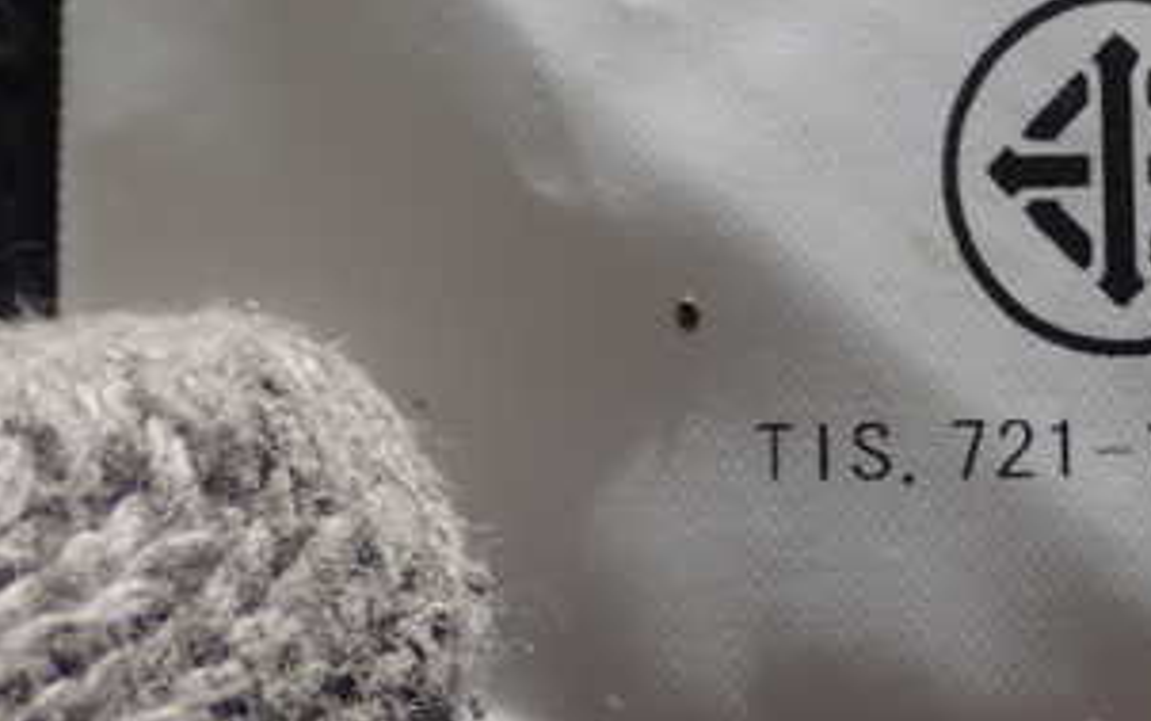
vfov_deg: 10.8
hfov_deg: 17.3
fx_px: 3766
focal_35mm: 120
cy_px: -34
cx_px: 762
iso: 100
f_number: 3.5
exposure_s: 1/160
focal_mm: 10.29
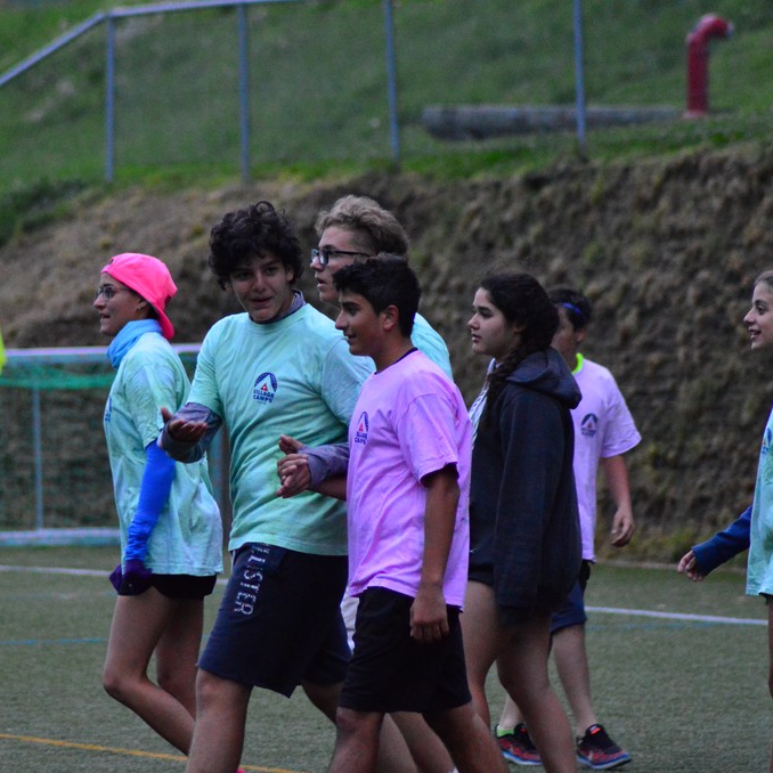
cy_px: 387
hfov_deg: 5.5
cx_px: 244
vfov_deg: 5.5
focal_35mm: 318
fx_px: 8025
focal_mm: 165
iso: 3200
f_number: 4.5
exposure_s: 1/320
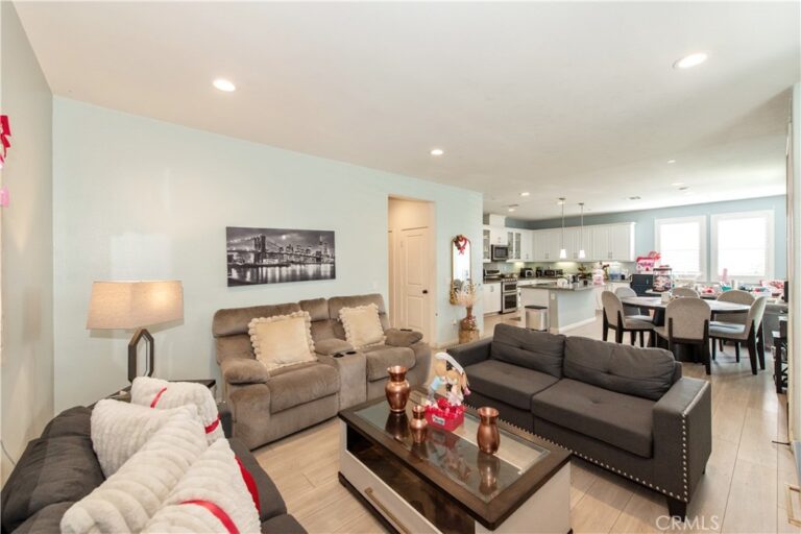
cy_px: 267
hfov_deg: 104.3
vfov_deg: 81.2
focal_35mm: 14
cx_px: 400
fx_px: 311
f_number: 5.6
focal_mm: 14
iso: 800
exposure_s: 1/125
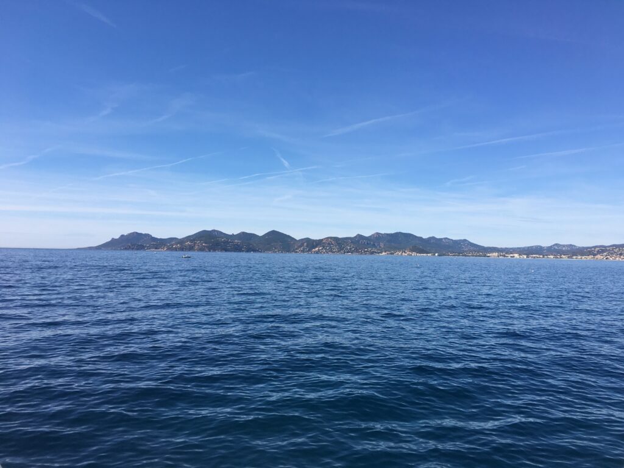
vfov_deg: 48.2
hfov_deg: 61.7
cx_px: 312
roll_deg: -1.7
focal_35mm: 29
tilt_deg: +1.3
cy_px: 234
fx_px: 523
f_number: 2.2
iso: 25
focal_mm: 4.15
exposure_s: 1/2079
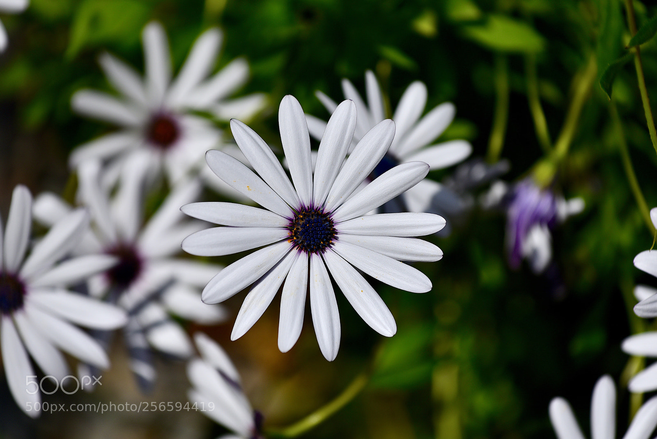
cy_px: 220
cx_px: 328
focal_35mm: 200
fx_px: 3651
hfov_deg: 10.3
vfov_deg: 6.9
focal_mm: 200
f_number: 5.6
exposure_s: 1/3200
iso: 100
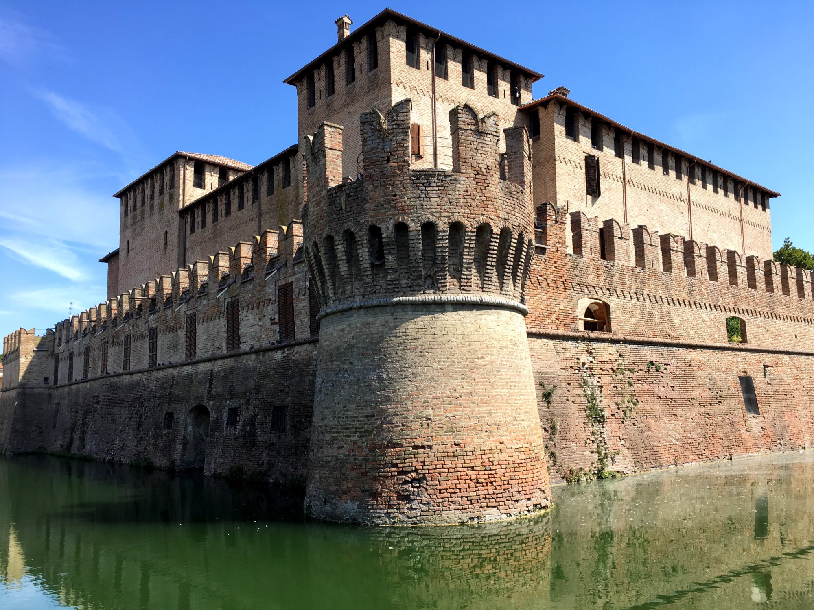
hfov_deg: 61.7
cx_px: 407
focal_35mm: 29
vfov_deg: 48.2
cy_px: 305
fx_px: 682
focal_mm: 4.15
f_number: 2.2
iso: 25
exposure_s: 1/651
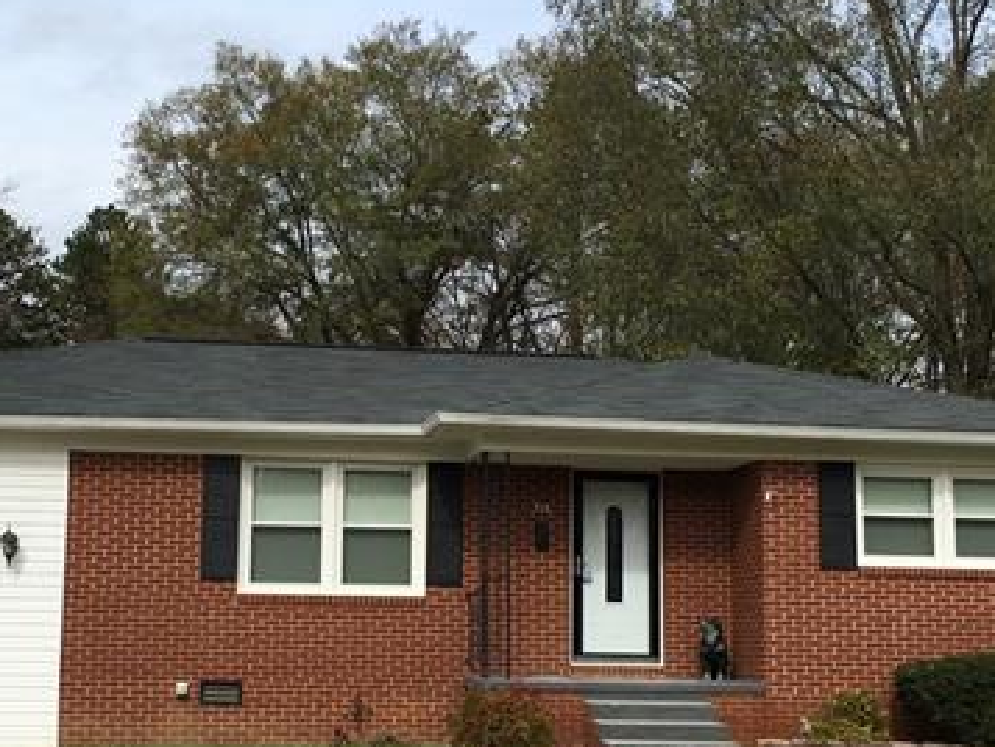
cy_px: 477
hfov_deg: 36.6
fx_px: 1495
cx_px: 376
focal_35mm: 52
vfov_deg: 27.9
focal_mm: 4.15
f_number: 2.2
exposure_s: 1/1709
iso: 25
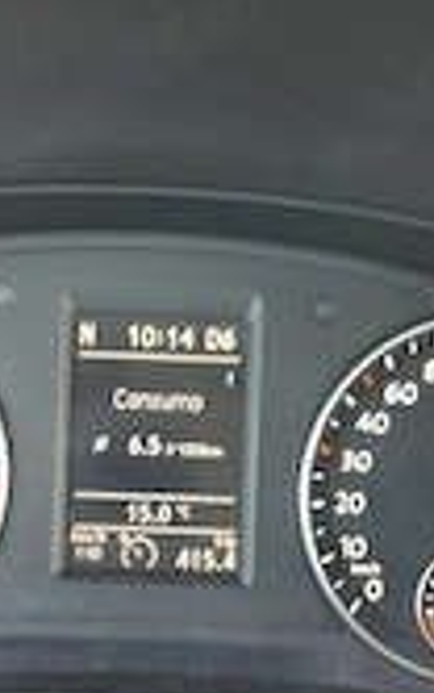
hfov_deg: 20.3
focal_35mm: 64
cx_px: 209
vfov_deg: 31.7
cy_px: 455
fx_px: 1209
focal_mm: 4.6
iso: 320
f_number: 2
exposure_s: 1/50
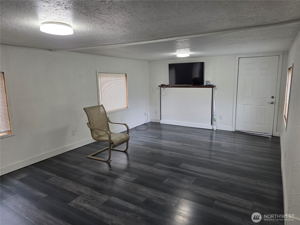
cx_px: 150
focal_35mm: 23
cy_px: 112
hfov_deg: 73.9
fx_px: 199
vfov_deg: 58.9
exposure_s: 1/120
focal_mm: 6.3
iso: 200
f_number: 1.7
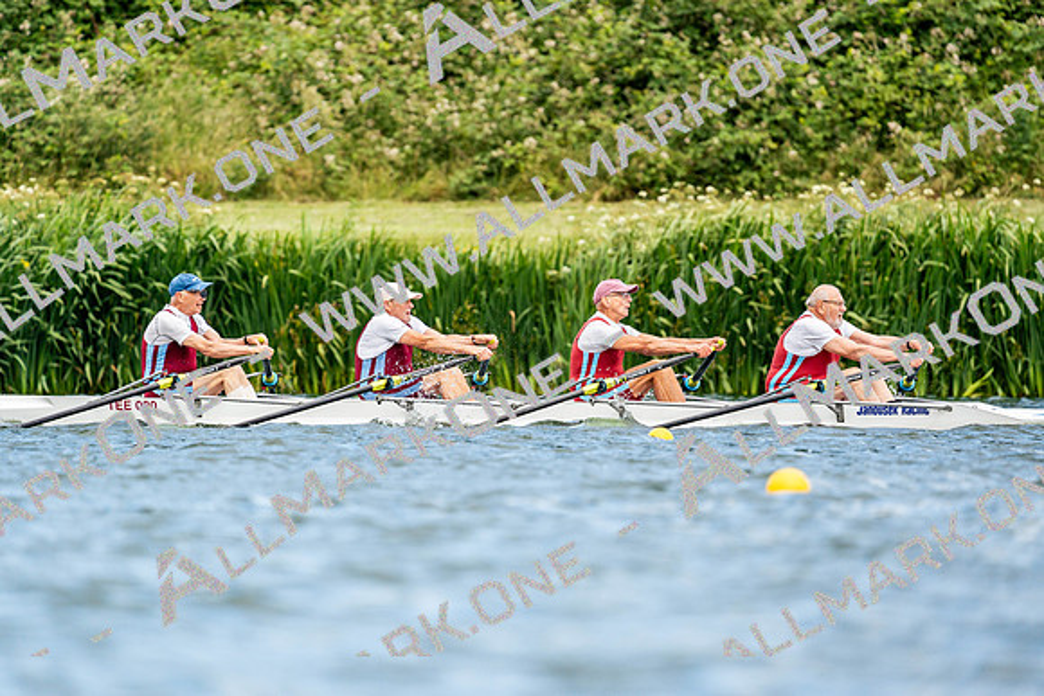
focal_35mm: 547
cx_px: 522
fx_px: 15866
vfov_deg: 2.5
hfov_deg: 3.8
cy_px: 348
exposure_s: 1/2000
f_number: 6.3
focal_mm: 547
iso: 640
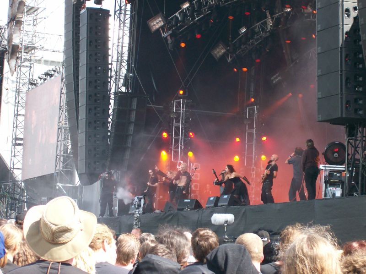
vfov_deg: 13.7
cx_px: 183
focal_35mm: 108
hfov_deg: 18.2
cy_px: 137
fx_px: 1141
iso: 80
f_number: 4.8
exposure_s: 1/127
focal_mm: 18
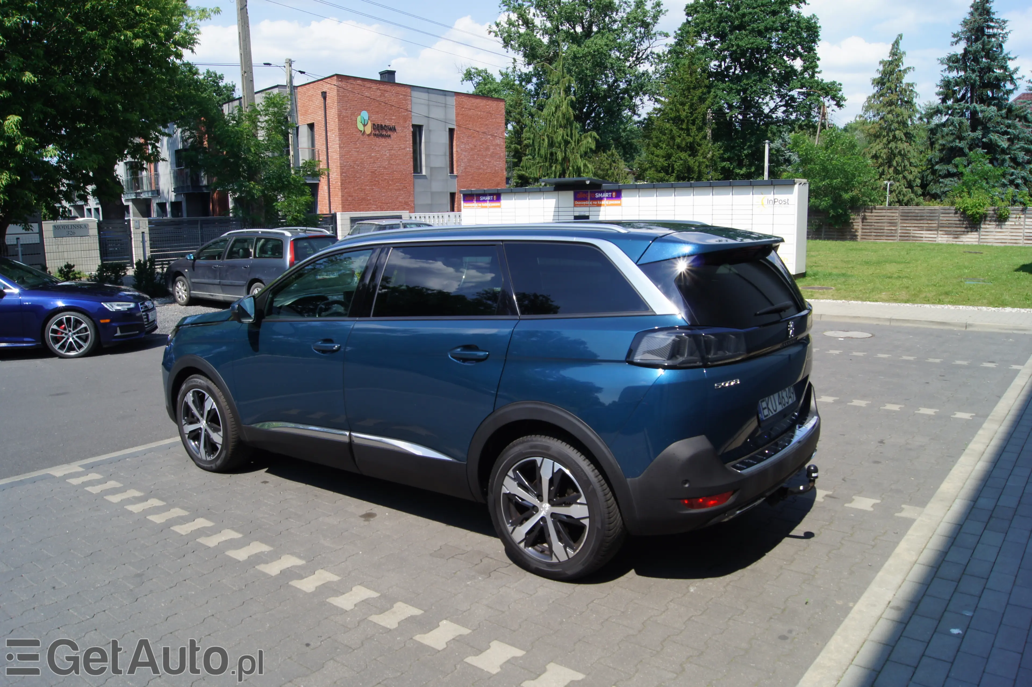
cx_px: 516
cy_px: 344
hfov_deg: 67.4
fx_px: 774
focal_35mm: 27
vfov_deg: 47.9
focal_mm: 18
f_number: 11
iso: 100
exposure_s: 1/80
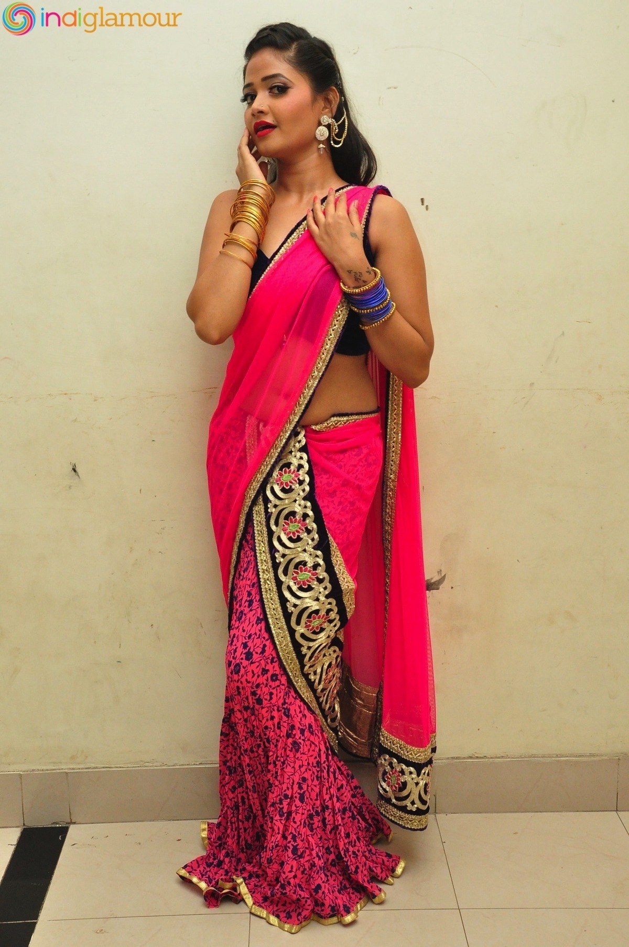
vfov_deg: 43.7
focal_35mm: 45
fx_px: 1182
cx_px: 314
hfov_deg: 29.8
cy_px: 474
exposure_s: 1/125
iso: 1600
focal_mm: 30
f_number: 7.1
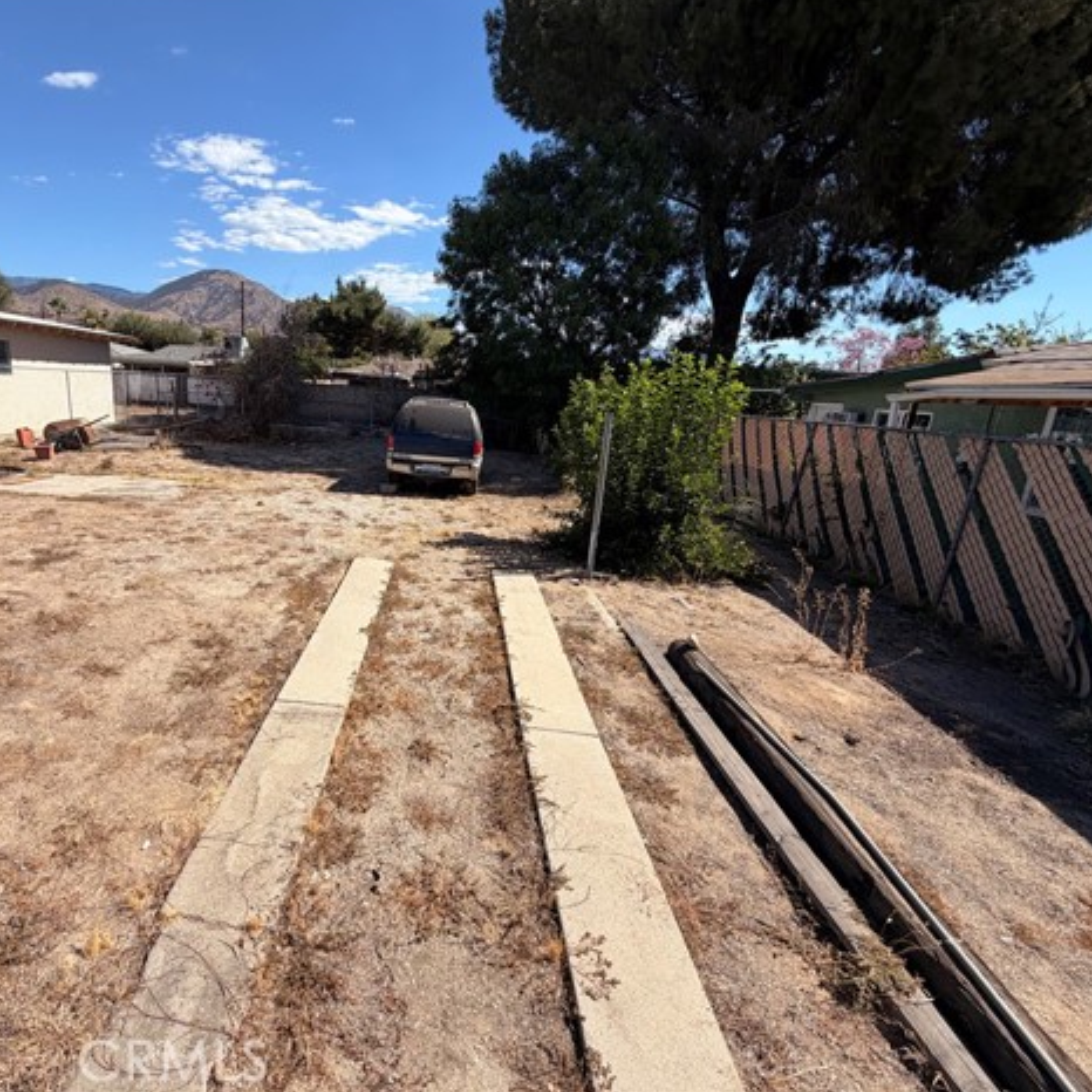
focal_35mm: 17
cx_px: 394
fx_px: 607
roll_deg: -3.1
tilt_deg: -14.4
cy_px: 532
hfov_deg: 82.0
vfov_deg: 84.0
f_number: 2.2
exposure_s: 1/809
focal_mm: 2.22
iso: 20
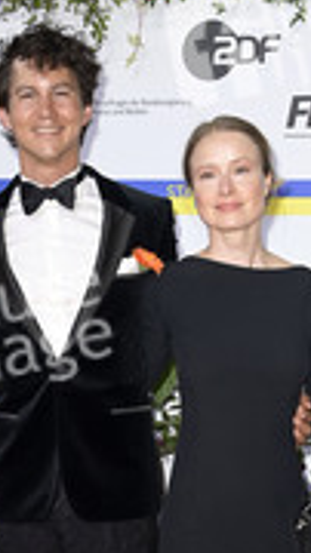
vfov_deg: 16.6
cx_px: 43
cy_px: 495
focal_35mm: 128
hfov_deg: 9.4
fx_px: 1880
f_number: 6.3
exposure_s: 1/250
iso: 640
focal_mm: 55
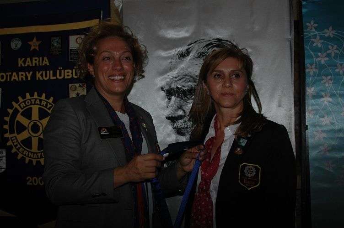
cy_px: 114
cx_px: 172
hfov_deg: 46.4
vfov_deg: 31.8
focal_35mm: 42
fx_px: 401
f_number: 3.5
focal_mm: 28
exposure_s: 1/60
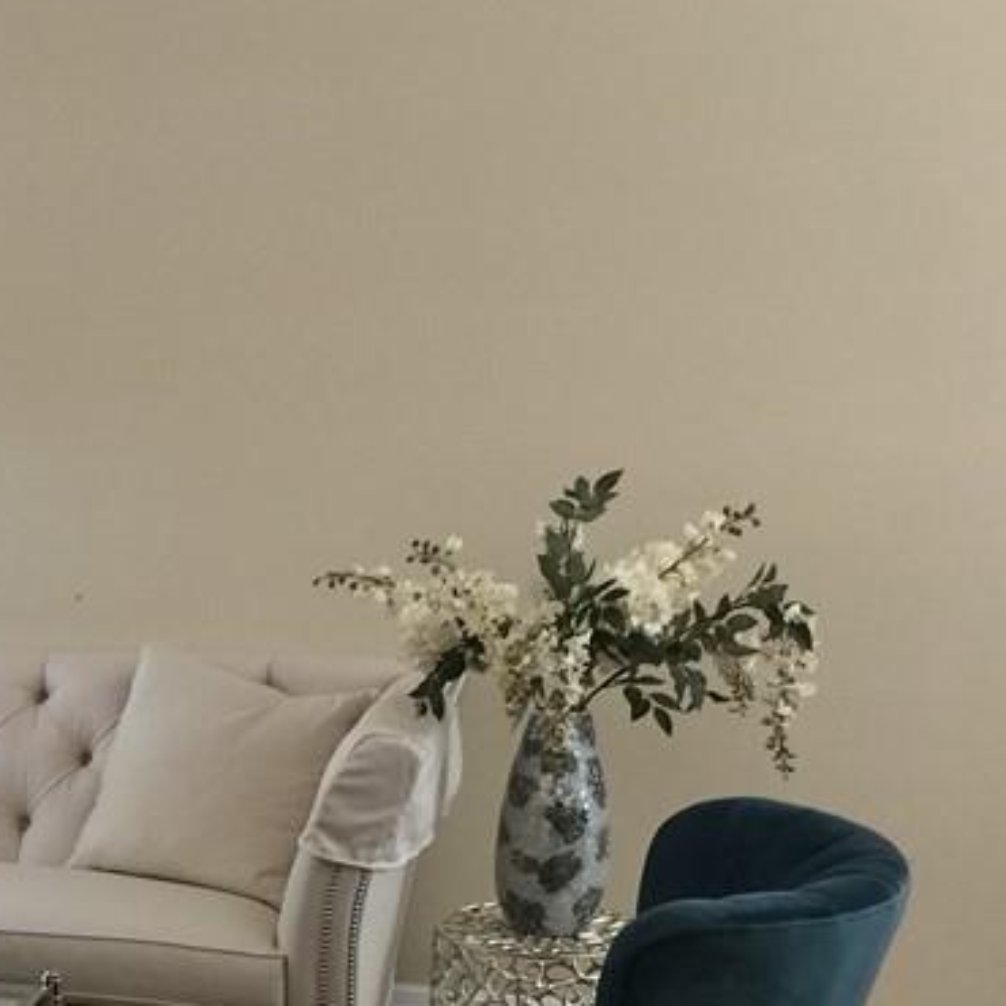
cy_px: 968
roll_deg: +1.0
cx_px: -212
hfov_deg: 22.4
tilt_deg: -16.8
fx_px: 2334
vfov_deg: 23.5
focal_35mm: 71
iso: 40
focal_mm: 4.15
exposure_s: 1/30
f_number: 2.2
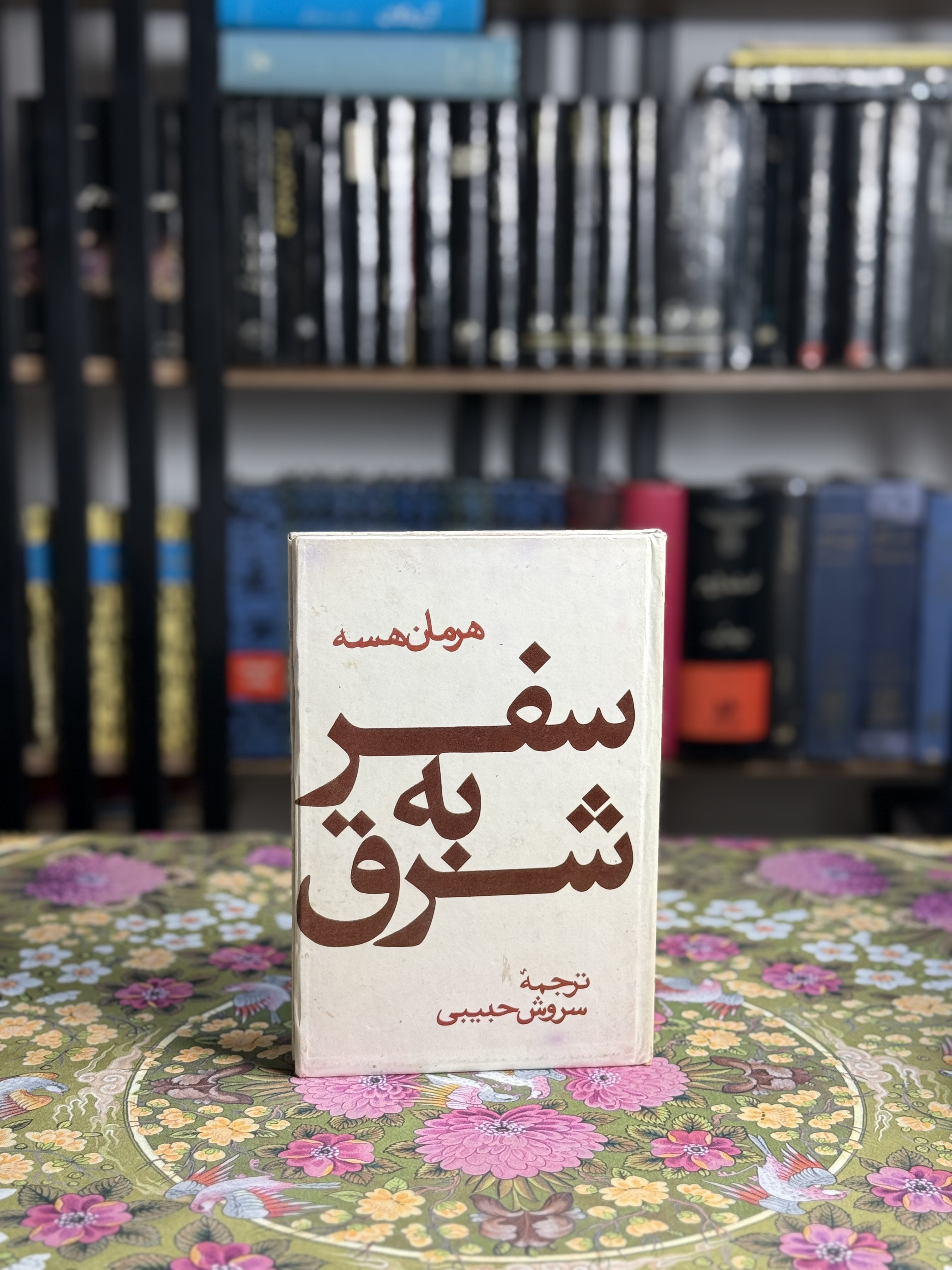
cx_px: 476
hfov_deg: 30.3
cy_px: 635
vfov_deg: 39.7
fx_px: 1760
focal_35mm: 48
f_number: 1.78
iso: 80
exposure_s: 1/100
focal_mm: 6.76
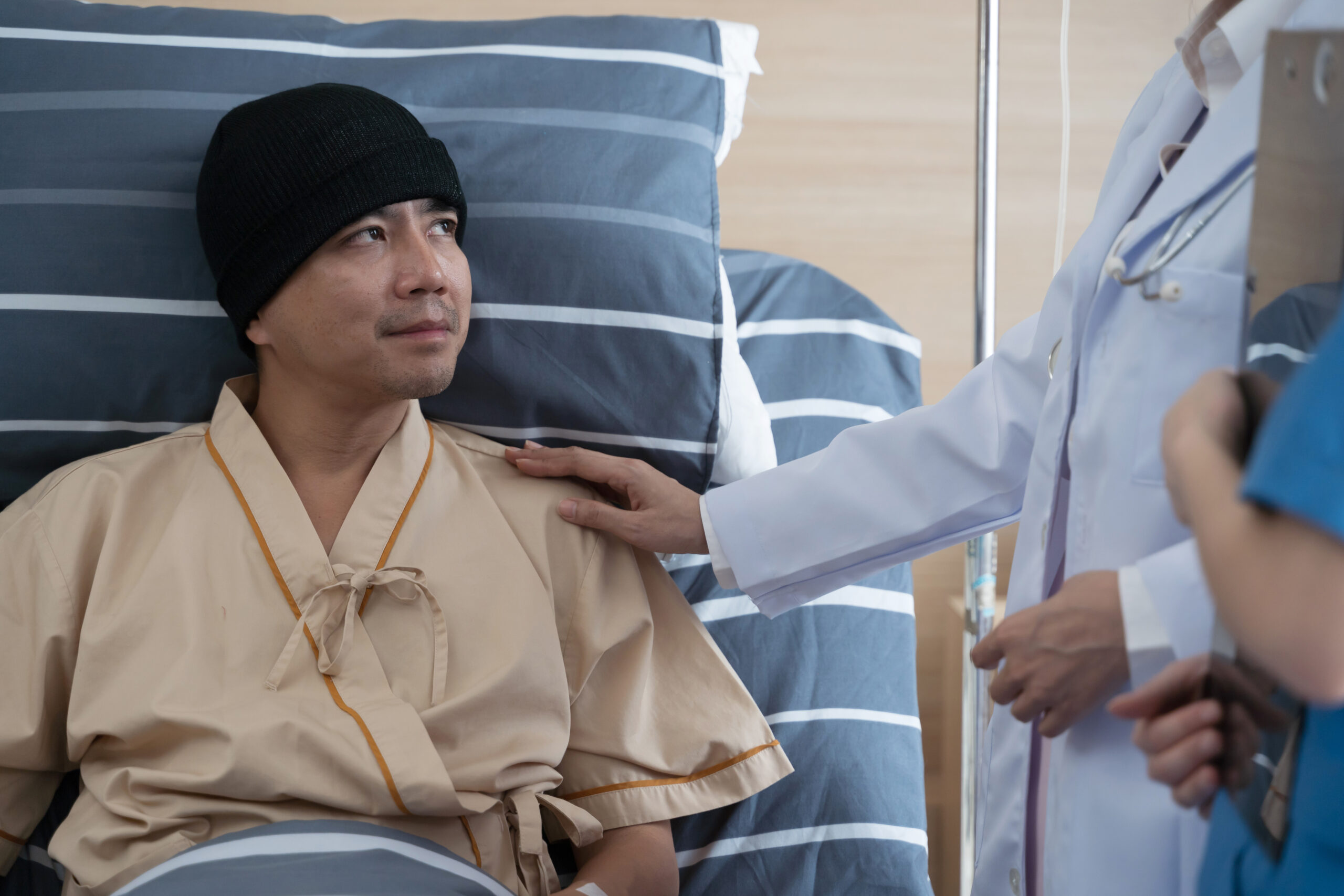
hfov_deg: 28.5
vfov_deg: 19.2
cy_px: 448
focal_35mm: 71
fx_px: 2651
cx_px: 672
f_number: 3.5
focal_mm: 71
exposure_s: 1/200
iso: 500
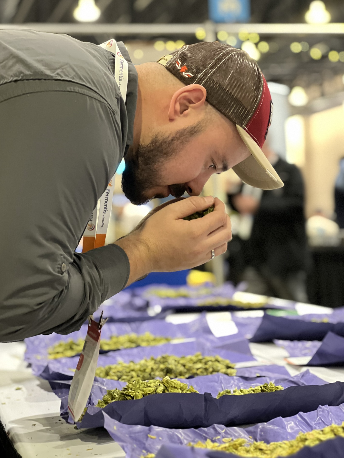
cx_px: 174
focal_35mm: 82
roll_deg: +1.8
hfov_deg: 18.0
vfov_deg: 23.8
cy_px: 235
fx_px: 1086
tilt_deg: -0.1
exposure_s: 1/24
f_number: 2.8
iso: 400
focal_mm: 9
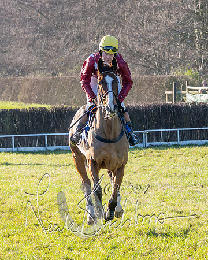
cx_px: 86
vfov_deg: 6.8
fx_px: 2183
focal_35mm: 284
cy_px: 172
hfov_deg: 5.5
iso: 400
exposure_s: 1/1600
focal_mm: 85
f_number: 5
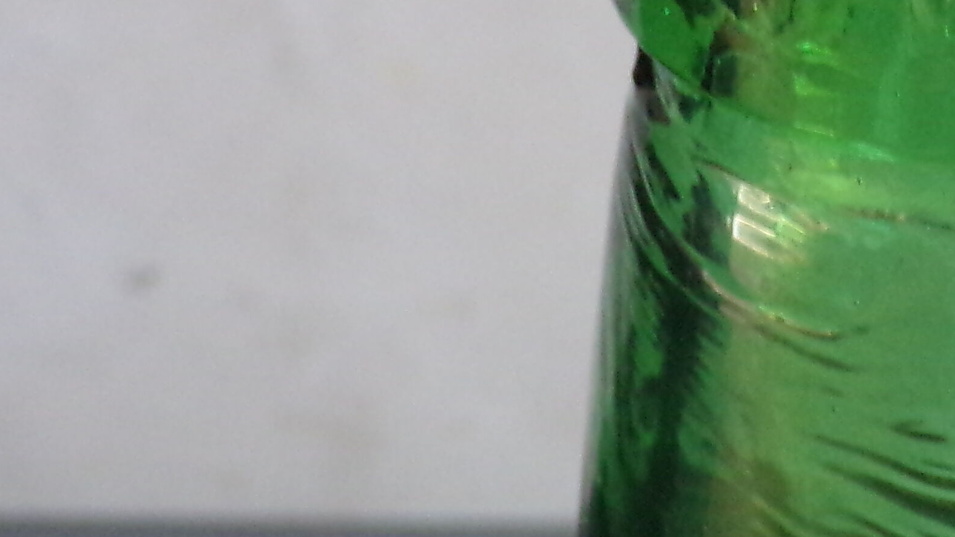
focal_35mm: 118
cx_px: 1065
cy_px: -51
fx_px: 2988
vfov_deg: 10.2
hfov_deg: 17.5
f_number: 3.3
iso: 333
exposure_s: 1/17
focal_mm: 6.6
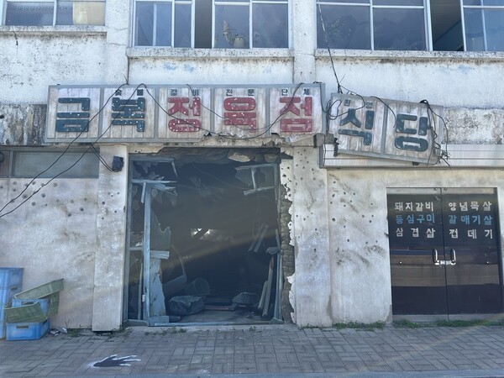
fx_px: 349
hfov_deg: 71.6
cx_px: 252
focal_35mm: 24
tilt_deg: +6.6
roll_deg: -0.5
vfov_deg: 56.8
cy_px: 189
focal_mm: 6.86
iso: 80
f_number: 1.78
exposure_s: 1/1495
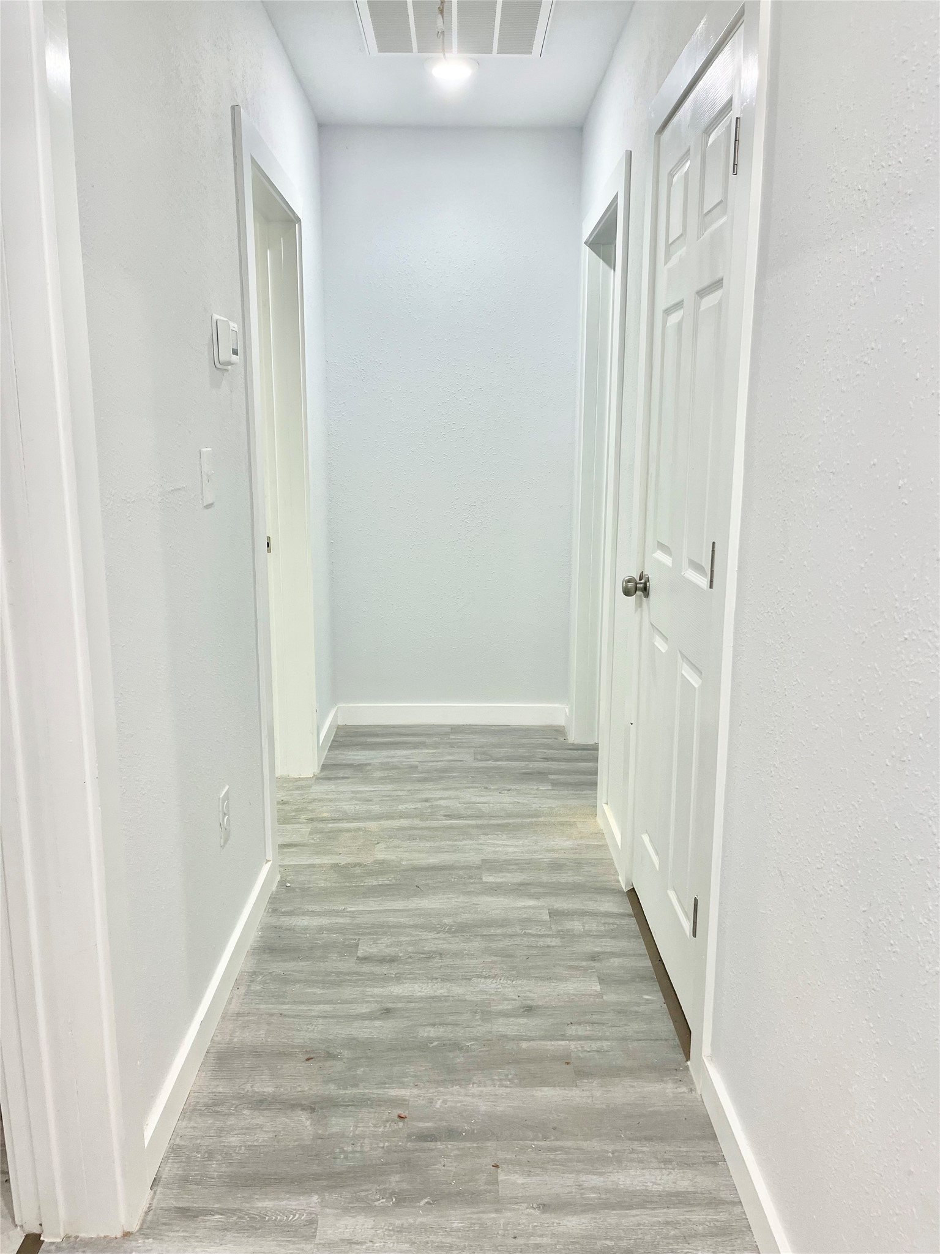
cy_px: 627
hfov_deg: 53.1
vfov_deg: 67.3
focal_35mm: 26
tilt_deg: -11.5
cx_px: 470
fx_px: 941
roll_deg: +0.0
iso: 100
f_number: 1.6
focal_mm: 5.1
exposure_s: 1/120
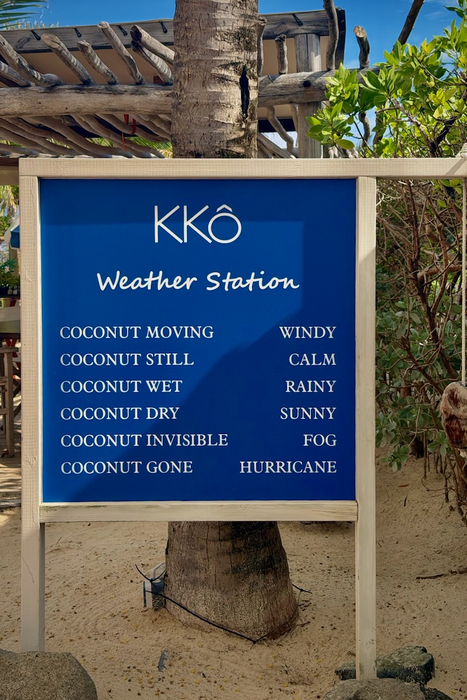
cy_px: 350
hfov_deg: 26.5
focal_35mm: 51
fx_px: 993
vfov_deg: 38.9
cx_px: 256
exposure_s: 1/2494
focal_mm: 6.76
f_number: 1.78
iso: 64
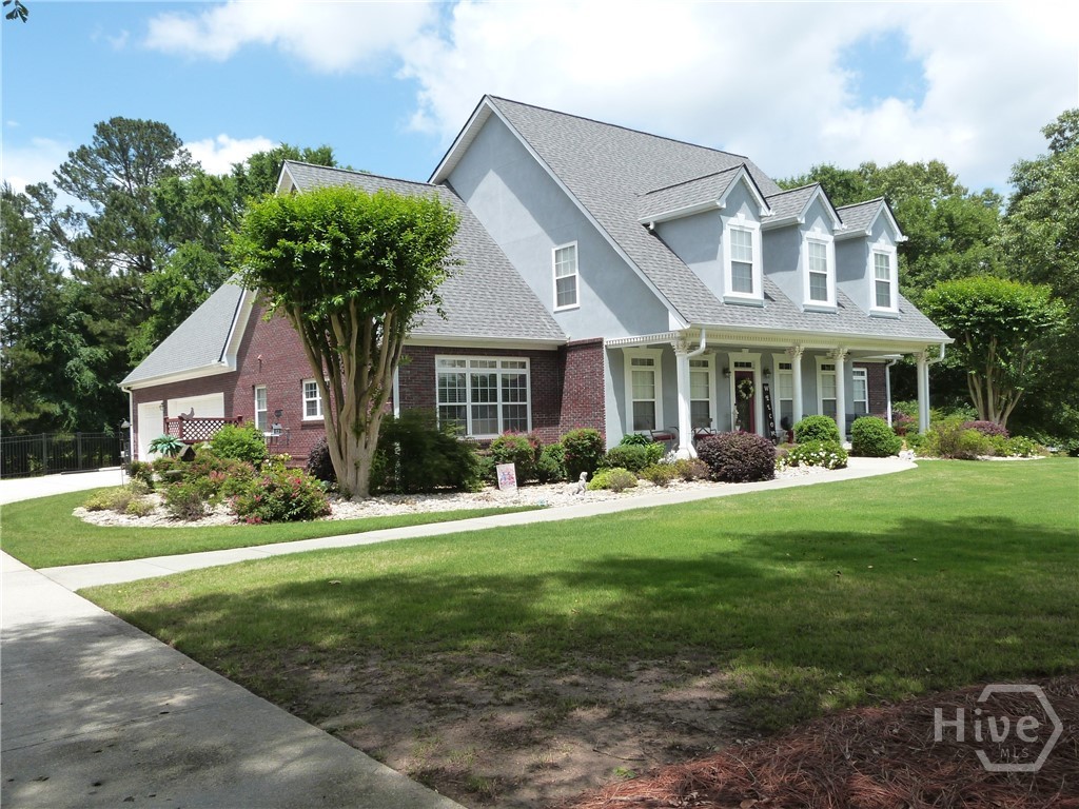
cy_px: 404
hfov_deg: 61.7
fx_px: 904
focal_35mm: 29
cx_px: 540
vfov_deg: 48.2
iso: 160
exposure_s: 1/250
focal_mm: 5.1
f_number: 5.6
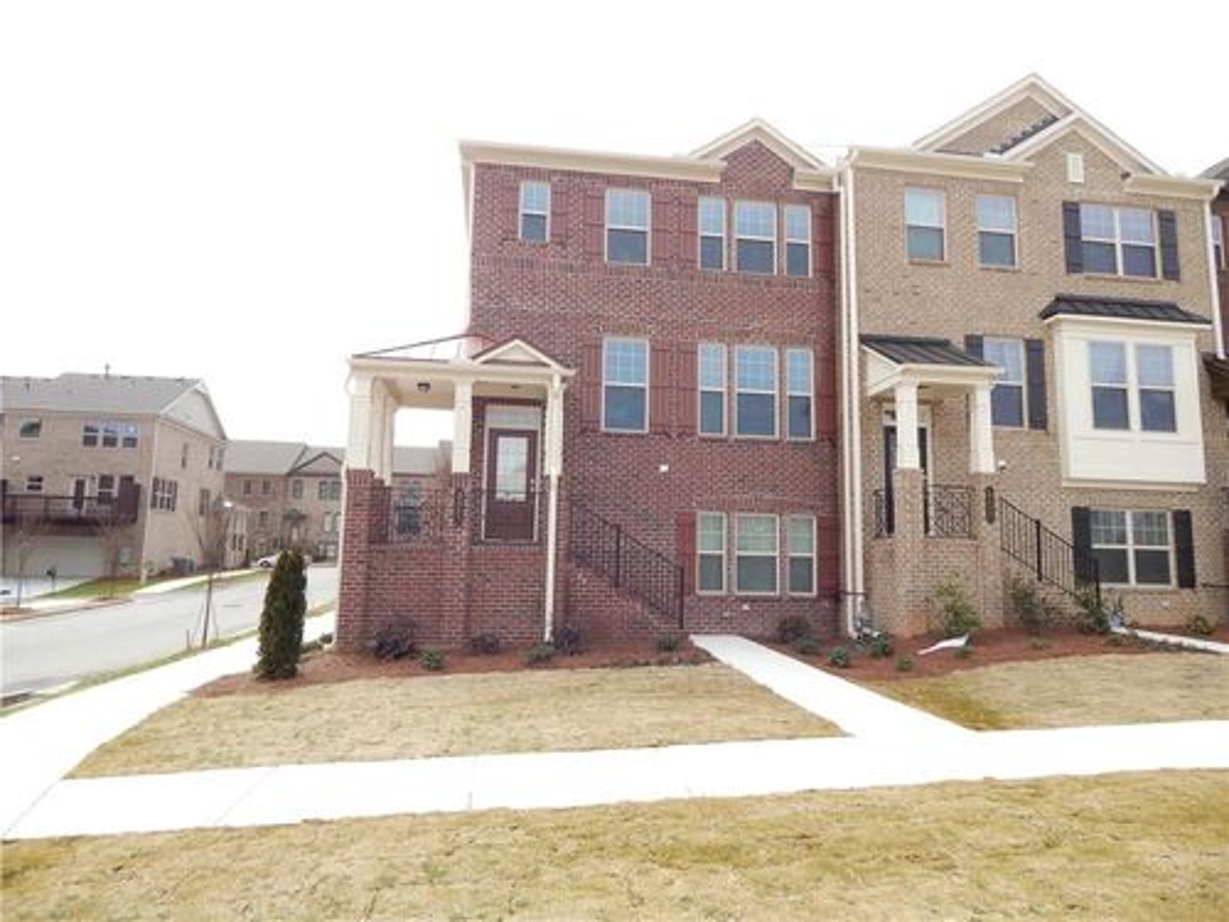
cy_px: 461
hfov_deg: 73.9
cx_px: 614
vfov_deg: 58.9
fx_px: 817
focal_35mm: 23
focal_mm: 4
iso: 125
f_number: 3
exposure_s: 1/800
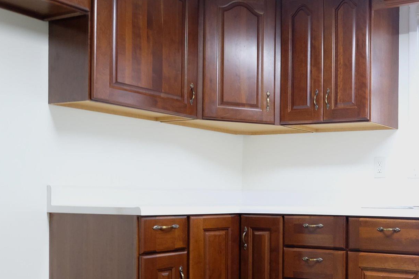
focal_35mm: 38
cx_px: 468
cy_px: 204
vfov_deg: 34.4
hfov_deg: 40.3
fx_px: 442
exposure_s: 1/10
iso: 400
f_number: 4
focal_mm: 10
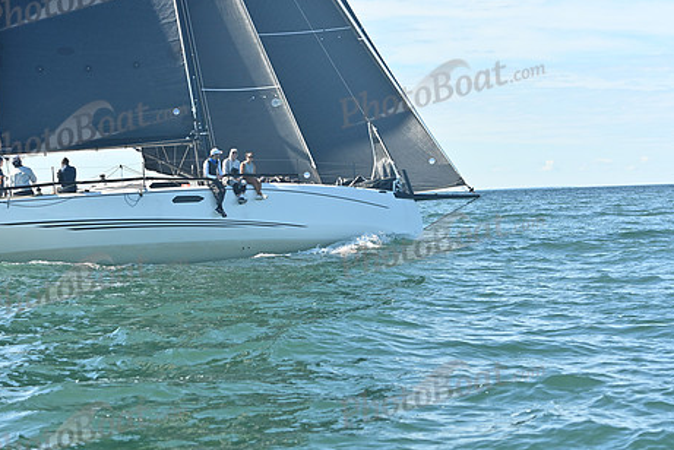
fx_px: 1649
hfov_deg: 23.1
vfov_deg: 15.5
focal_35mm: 88
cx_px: 265
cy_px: 186
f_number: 5.6
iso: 250
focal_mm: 70
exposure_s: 1/1000
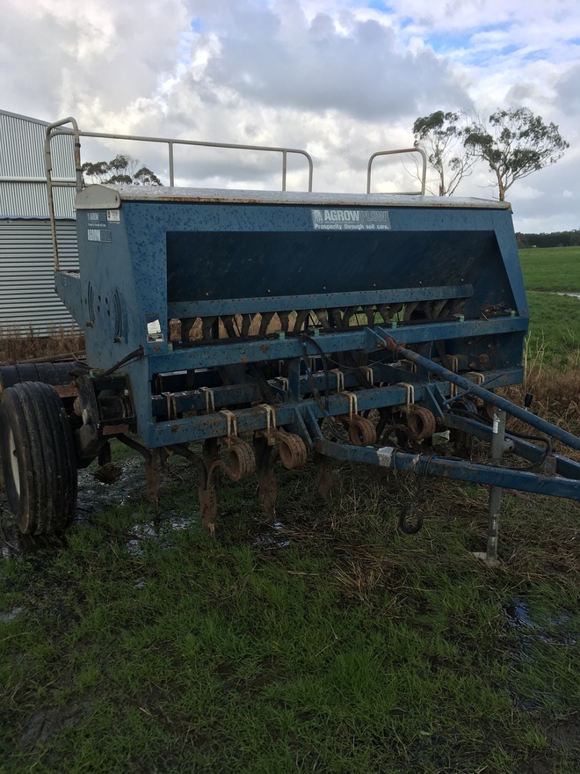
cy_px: 387
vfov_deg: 61.7
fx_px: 648
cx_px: 290
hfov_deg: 48.2
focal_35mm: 29
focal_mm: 4.15
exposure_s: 1/545
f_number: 2.2
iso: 25
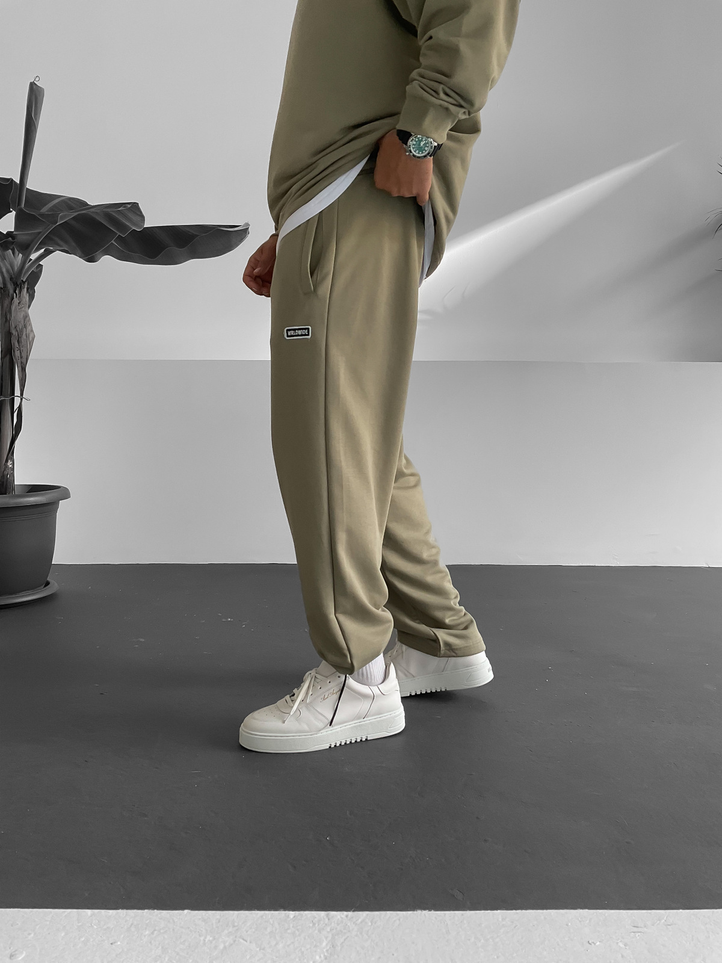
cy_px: 482
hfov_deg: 48.2
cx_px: 361
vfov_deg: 61.7
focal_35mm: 29
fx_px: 806
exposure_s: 1/120
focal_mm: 3
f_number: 1.8
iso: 40
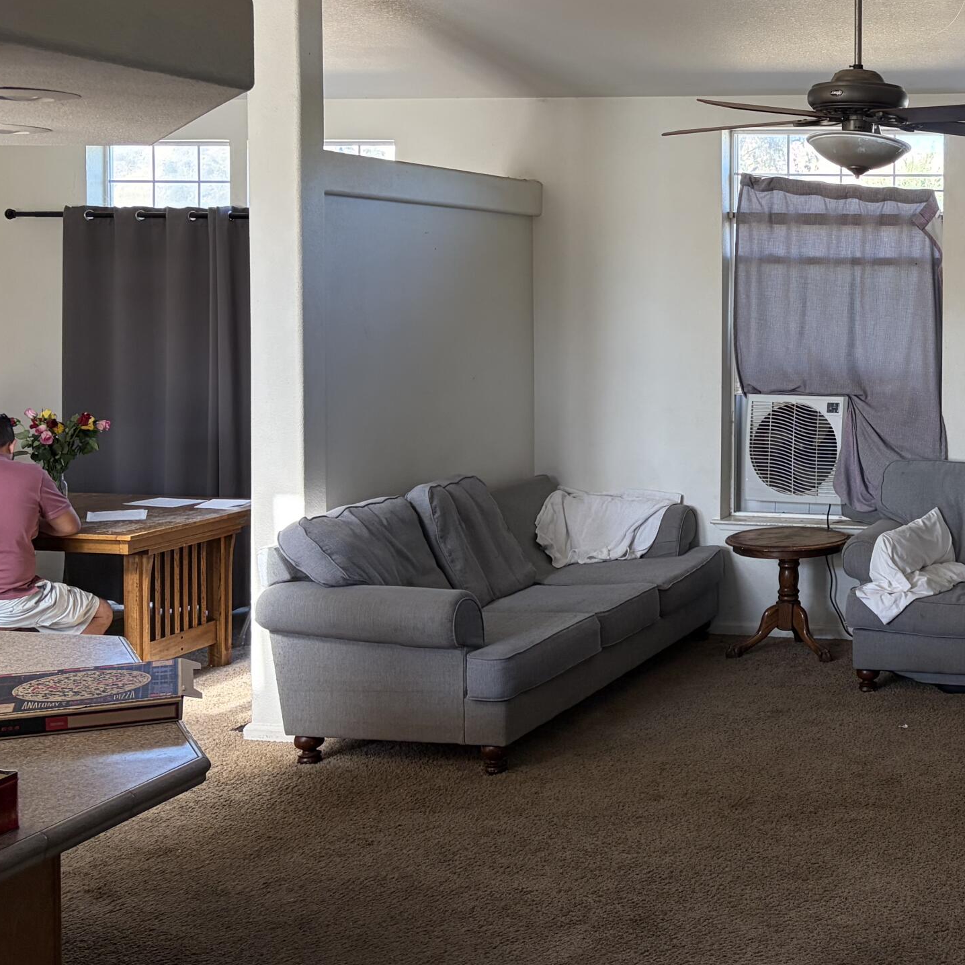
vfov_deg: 35.0
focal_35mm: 48
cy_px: 324
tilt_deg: +0.6
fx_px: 1514
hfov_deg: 32.2
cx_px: 989
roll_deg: -0.2
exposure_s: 1/109
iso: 125
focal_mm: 5.96
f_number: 1.6
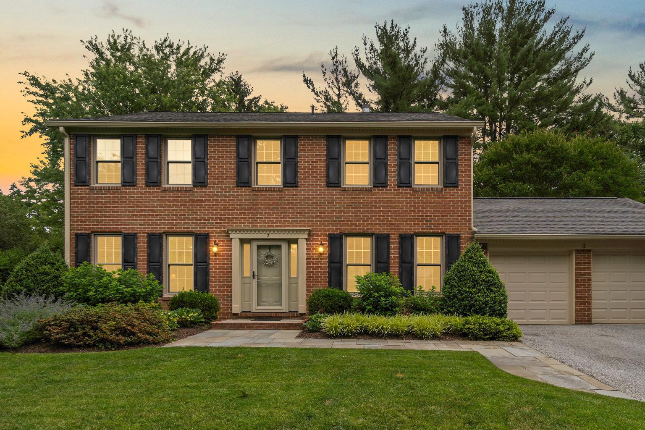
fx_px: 358
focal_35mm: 20
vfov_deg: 61.7
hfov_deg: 83.6
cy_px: 241
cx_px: 363
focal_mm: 10
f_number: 7.1
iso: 100
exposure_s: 1/40
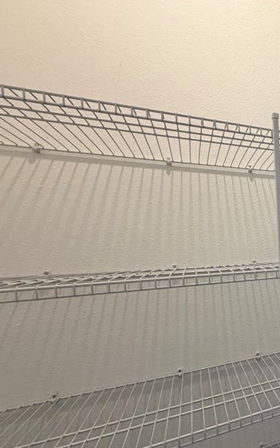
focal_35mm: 24
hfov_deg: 35.7
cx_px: 359
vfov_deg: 74.5
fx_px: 293
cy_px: 252
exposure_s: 1/120
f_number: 2.2
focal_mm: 2.22
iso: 250
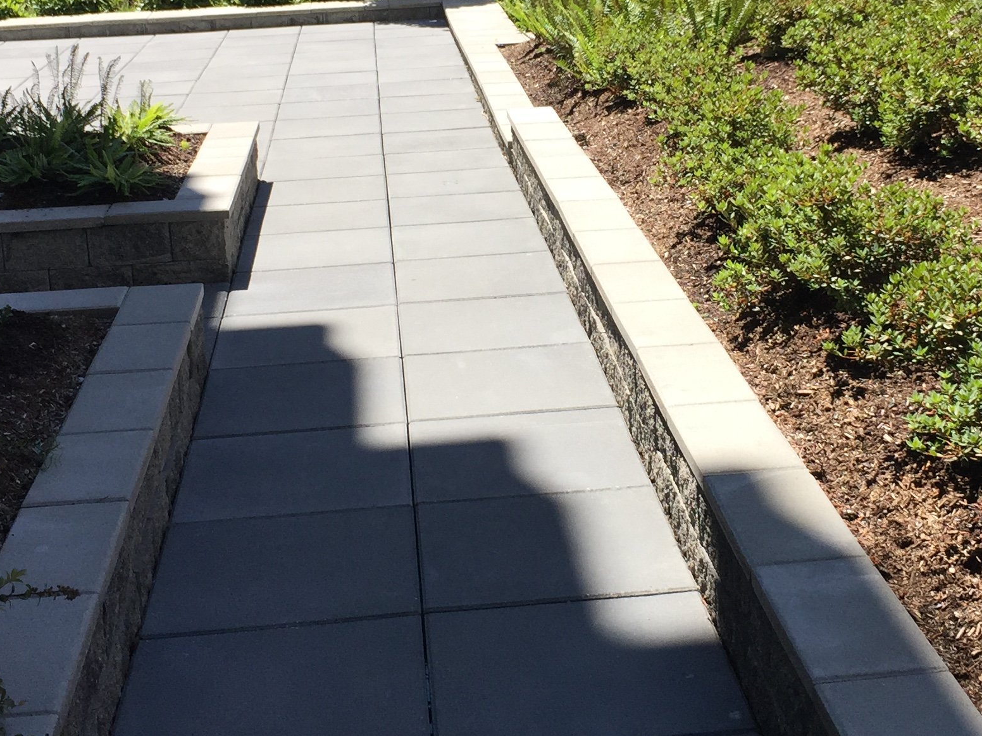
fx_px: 1730
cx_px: 540
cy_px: 240
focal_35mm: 61
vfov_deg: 23.9
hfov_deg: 31.7
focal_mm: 4.15
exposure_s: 1/1068
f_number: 2.2
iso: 32
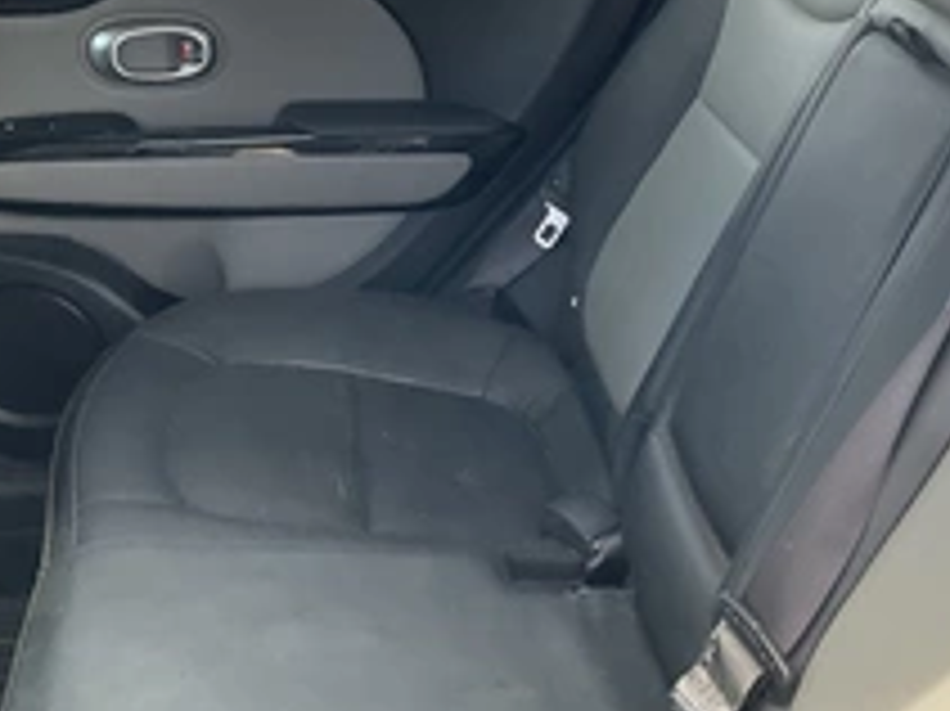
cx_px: 756
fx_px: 1509
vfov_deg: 26.2
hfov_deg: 33.9
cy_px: 171
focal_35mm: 55
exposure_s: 1/122
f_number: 1.8
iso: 40
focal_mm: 3
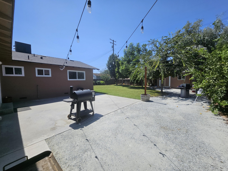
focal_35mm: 13
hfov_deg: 106.2
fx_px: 86
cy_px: 86
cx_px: 114
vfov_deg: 89.9
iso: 32
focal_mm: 1.74
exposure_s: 1/2180
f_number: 2.2
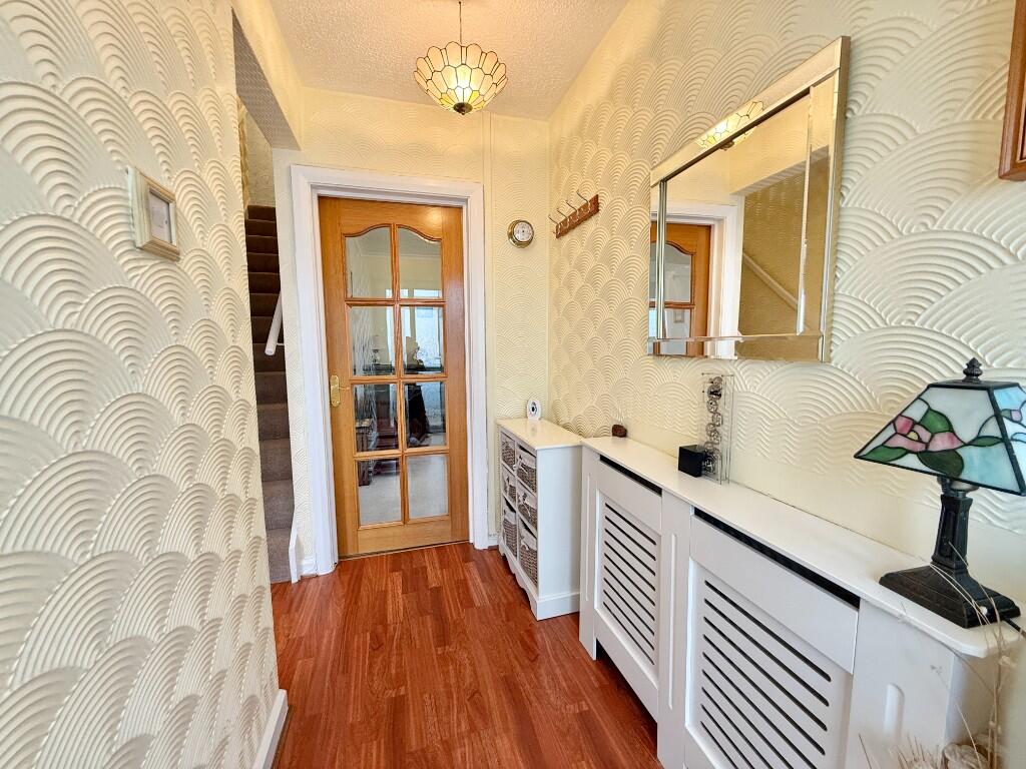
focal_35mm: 14
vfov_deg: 85.7
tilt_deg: -5.9
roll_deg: +1.4
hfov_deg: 102.1
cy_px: 384
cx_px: 513
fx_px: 415
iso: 200
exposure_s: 1/50
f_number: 2.2
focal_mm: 2.22
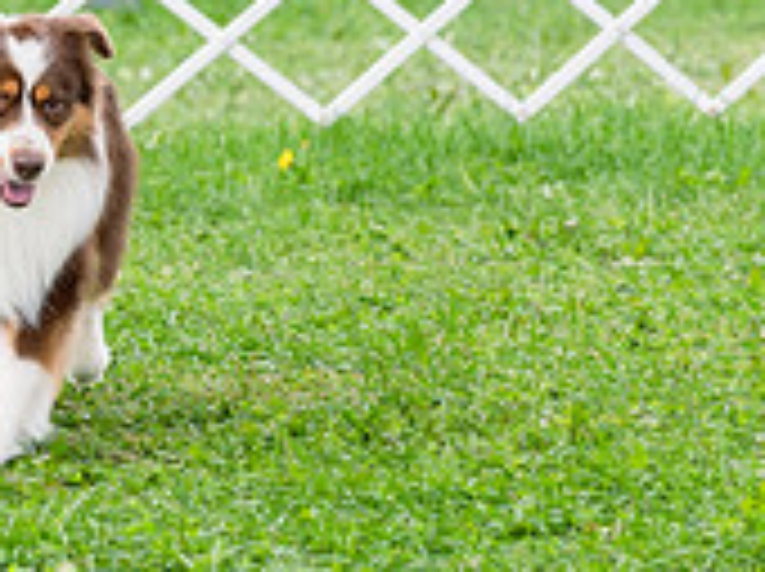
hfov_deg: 3.9
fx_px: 11145
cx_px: -124
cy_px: -90
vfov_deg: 2.9
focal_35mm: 505
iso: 400
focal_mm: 132
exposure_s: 1/640
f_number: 4.5
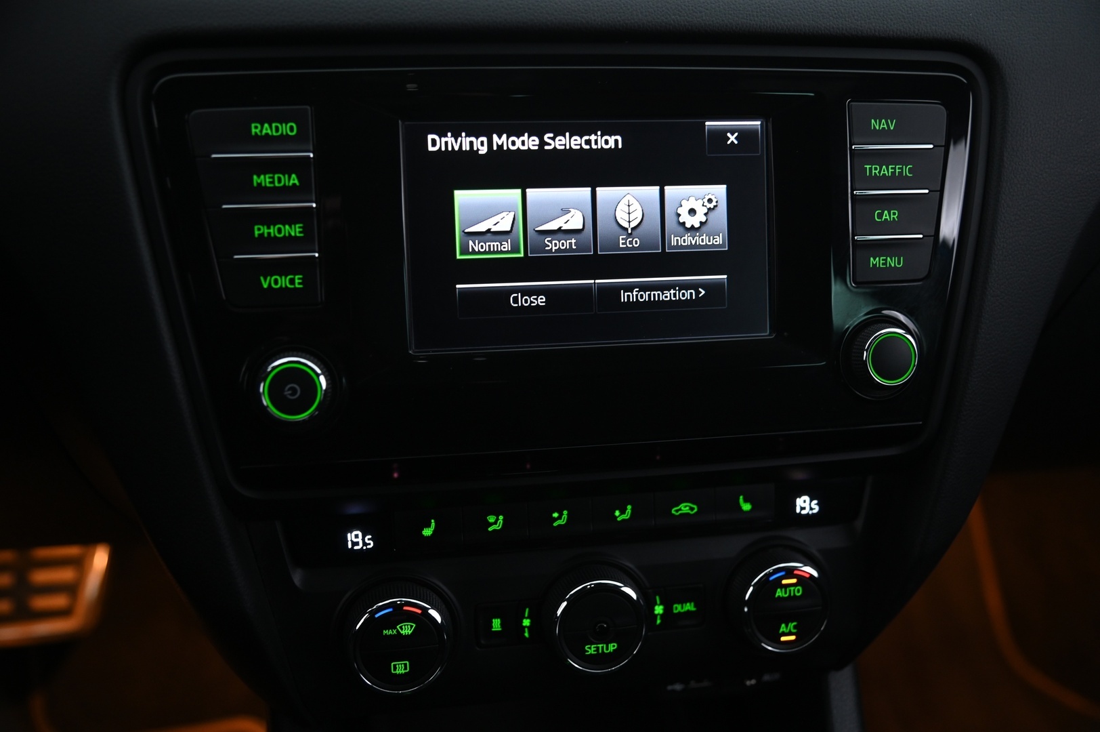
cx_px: 550
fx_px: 1160
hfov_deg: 50.7
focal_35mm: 38
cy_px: 366
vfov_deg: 35.0
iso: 2000
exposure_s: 1/20
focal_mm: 38
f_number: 4
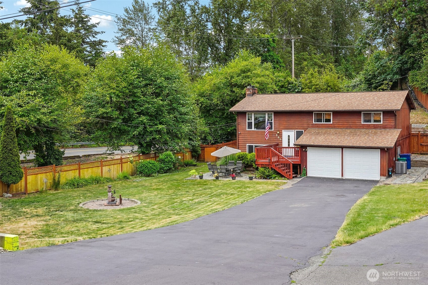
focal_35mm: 42
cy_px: 142
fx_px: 499
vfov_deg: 31.9
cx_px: 214
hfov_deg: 46.4
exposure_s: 1/125
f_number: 8
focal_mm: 28
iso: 200
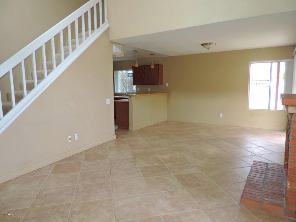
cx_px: 148
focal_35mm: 24
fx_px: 205
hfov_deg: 71.6
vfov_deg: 56.8
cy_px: 111
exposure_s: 1/40
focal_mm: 4.3
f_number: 3
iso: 110
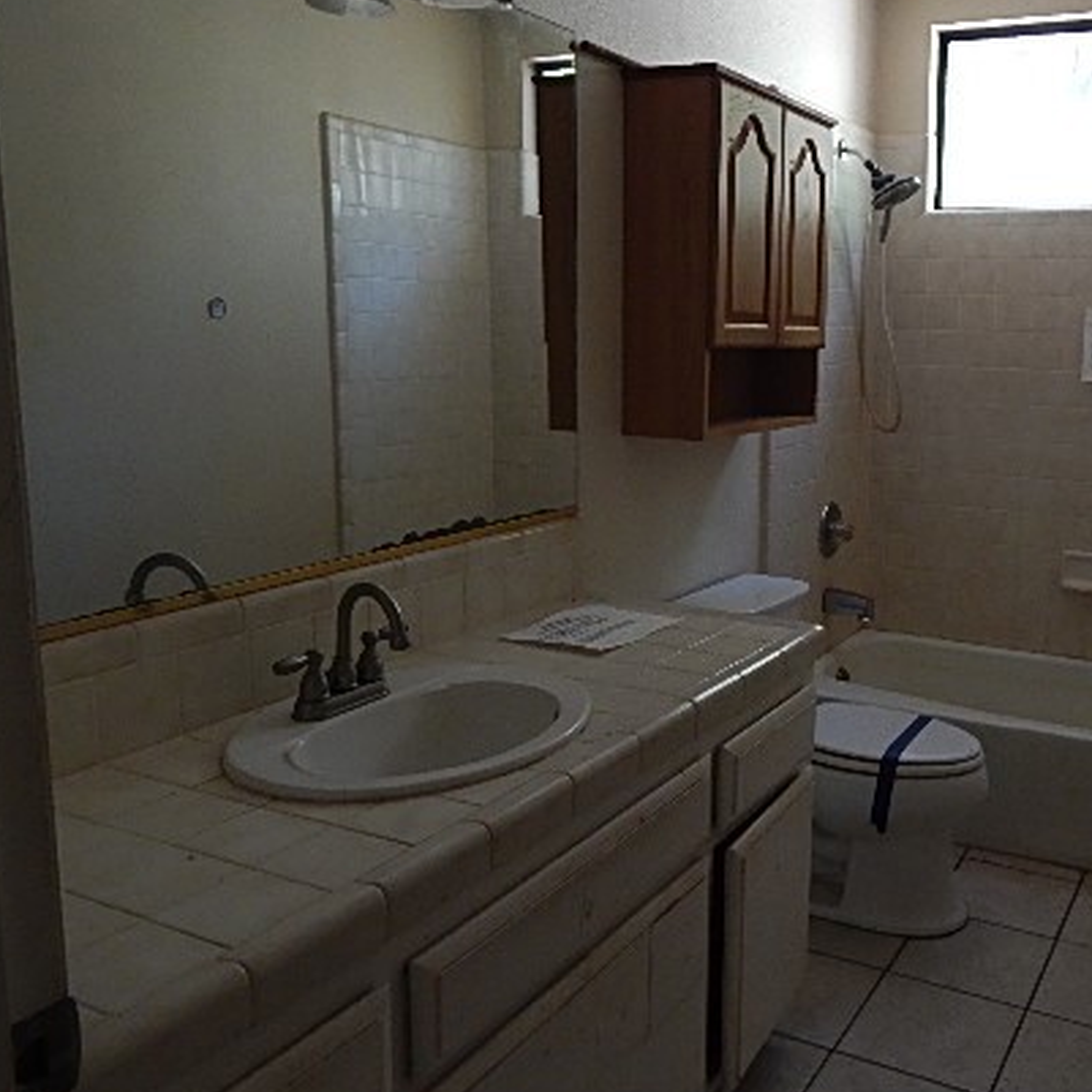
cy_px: 523
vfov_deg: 52.5
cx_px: 790
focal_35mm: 31
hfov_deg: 50.8
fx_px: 1106
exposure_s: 1/30
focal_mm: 4
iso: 360
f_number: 3
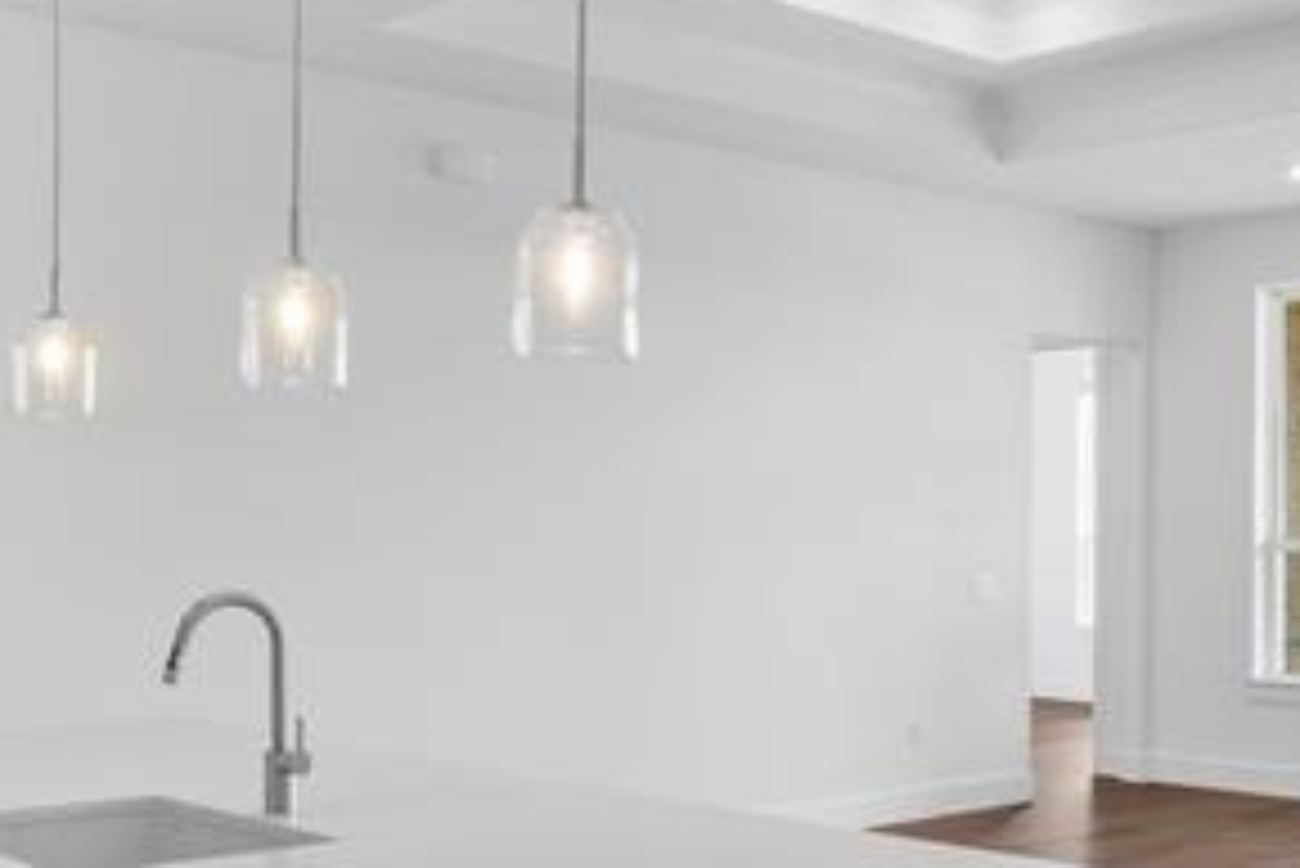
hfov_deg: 39.9
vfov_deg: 29.1
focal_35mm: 46
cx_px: 1147
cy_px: 567
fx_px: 1662
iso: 250
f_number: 8
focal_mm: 13
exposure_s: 1/1.67
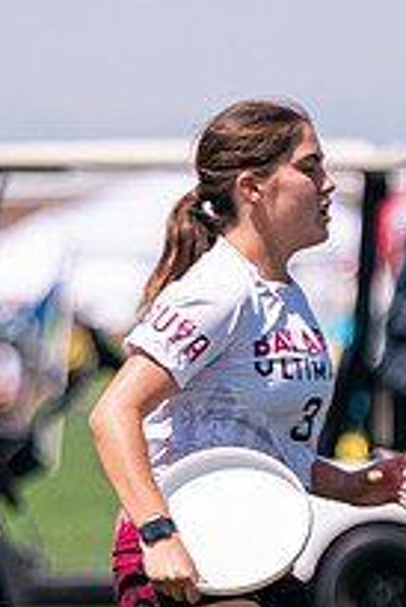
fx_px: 13341
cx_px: 242
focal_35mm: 790
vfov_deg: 2.6
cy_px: 460
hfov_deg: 1.7
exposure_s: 1/5000
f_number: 3.2
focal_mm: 200
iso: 320
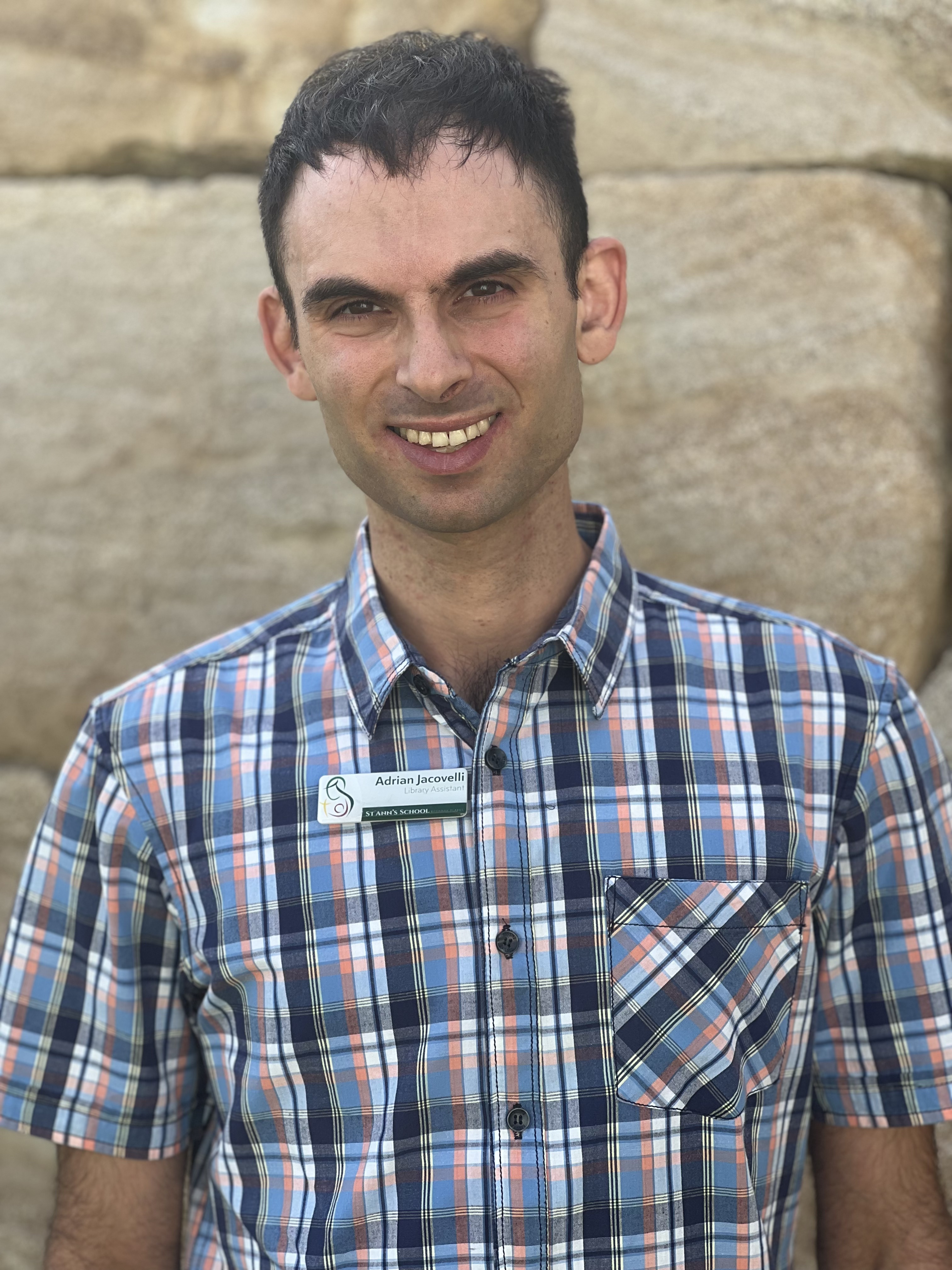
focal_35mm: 77
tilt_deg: -6.3
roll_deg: +0.0
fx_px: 2824
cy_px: 635
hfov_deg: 19.1
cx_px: 476
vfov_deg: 25.3
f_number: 2.8
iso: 25
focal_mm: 9
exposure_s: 1/174
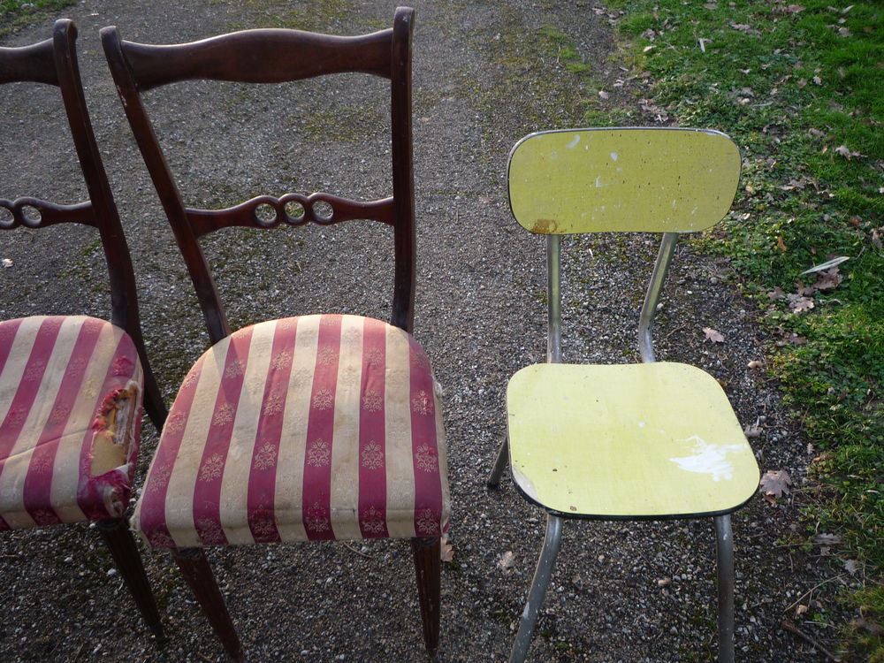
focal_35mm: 30
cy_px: 332
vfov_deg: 46.8
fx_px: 766
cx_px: 442
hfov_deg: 60.0
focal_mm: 5.2
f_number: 3.3
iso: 100
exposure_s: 1/60
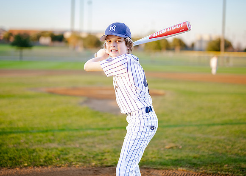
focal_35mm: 66
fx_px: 460
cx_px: 116
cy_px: 78
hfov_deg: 30.0
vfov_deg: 21.6
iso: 250
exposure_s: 1/1600
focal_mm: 50
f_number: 1.2
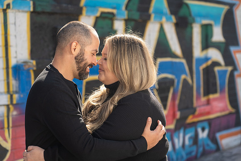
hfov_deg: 19.5
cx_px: 120
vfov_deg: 13.0
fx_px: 703
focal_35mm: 105
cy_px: 80
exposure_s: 1/200
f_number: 4
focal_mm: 105
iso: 50
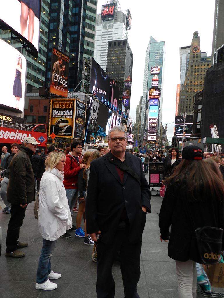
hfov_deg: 58.9
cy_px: 149
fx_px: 198
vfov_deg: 73.9
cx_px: 112
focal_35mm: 23
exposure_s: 1/100
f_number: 3.4
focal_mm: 4
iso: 160
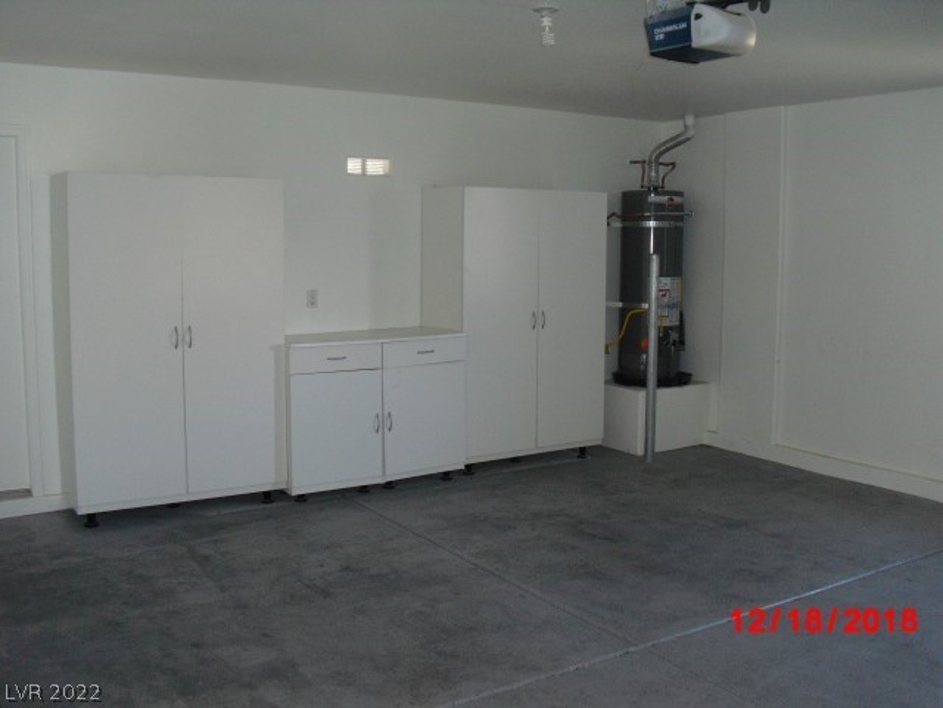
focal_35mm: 36
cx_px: 472
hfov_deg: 51.4
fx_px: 981
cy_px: 354
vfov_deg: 39.7
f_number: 3.1
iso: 400
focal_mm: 6.3
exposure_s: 1/60
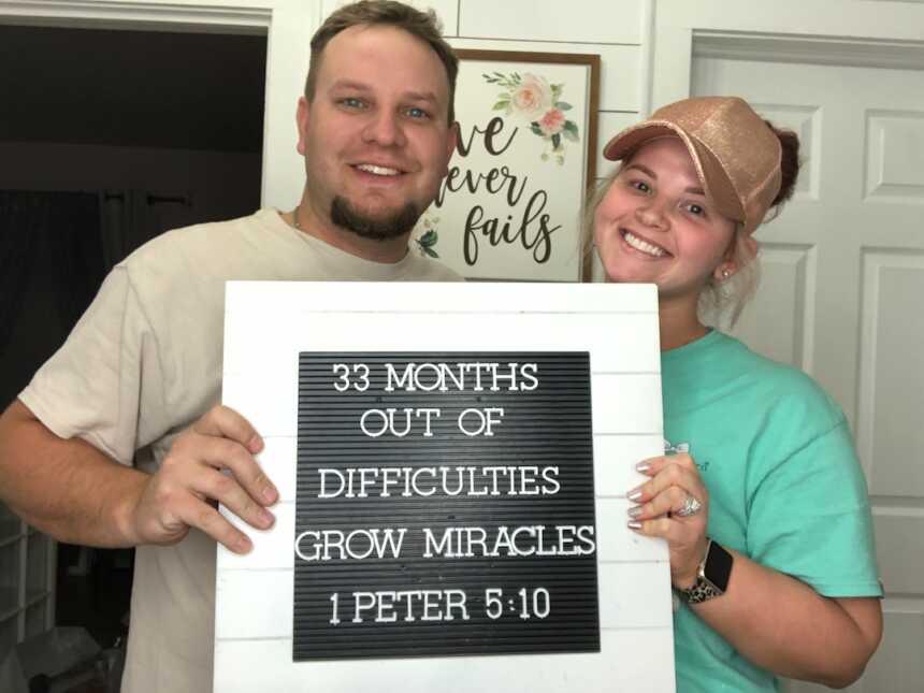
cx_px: 462
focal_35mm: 32
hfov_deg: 56.8
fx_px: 854
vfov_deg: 44.2
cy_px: 346
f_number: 2.2
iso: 80
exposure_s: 1/120
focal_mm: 2.87
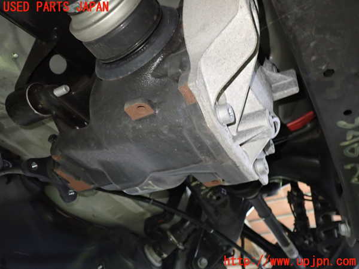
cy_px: 134
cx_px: 180
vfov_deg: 46.8
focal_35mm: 30
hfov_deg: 60.0
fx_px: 311
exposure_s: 1/20
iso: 800
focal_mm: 5.4
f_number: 2.3
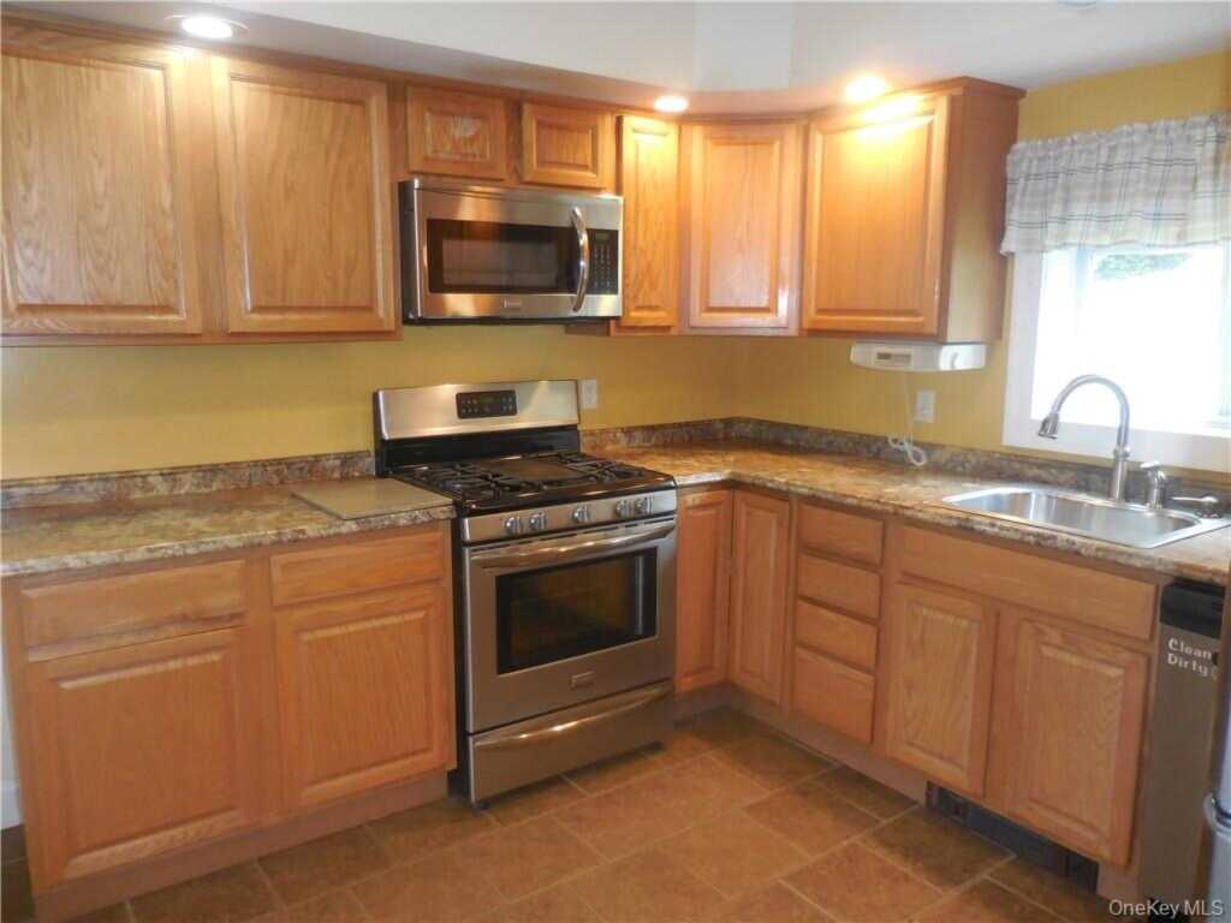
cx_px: 616
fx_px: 889
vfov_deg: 54.9
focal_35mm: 25
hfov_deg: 69.4
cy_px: 462
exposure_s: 1/25
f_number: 3.3
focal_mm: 4.5
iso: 320
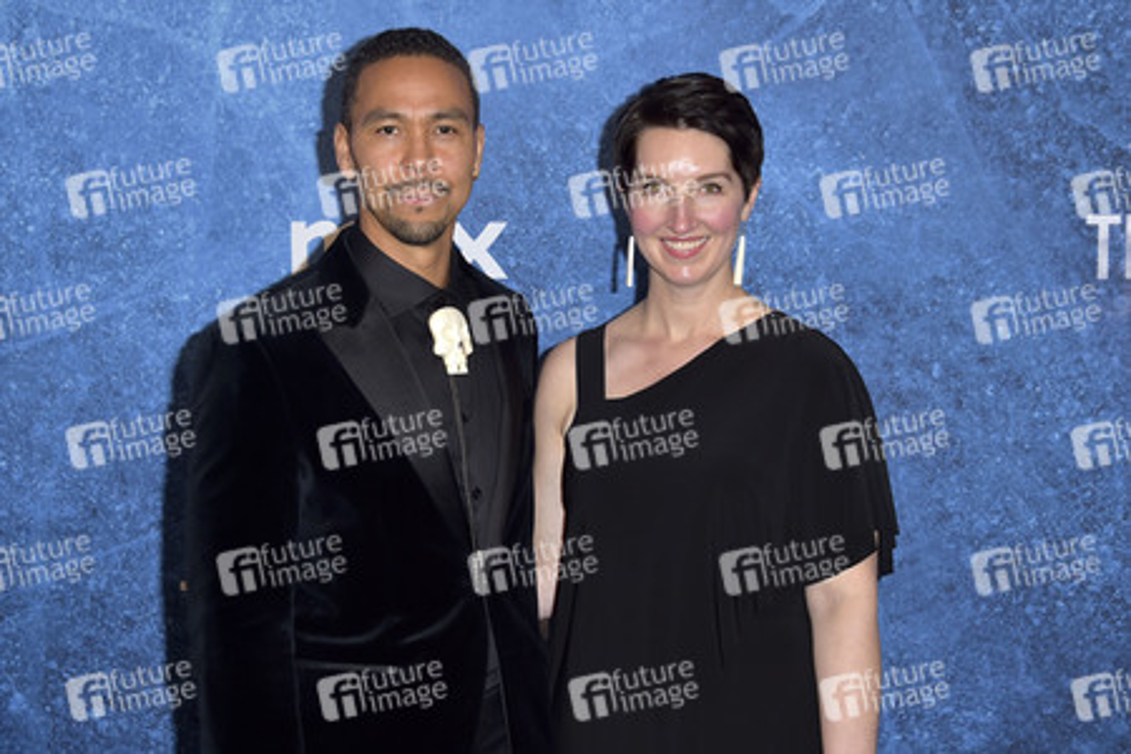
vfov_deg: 16.7
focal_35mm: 82
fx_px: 2576
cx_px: 566
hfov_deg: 24.8
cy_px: 377
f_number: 6.3
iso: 320
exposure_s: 1/250
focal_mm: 82
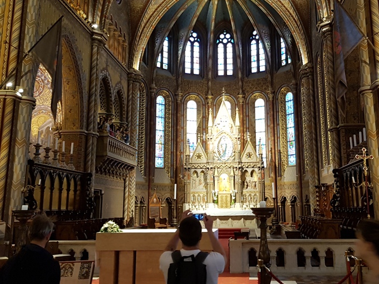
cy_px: 89
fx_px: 427
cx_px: 224
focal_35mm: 39
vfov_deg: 36.3
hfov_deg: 47.6
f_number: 1.7
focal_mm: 4.2
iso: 200
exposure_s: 1/13
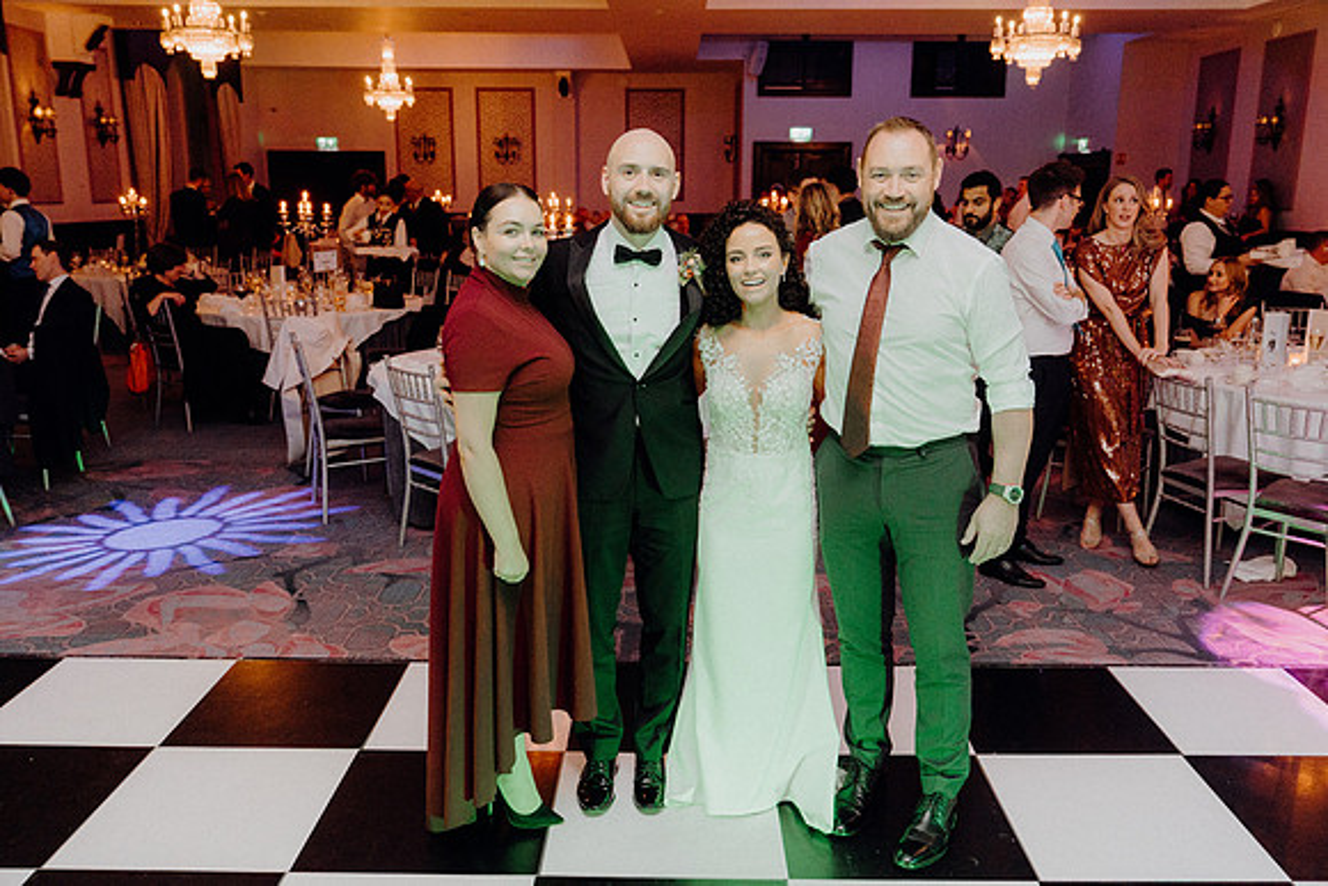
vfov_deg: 43.6
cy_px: 443
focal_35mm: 30
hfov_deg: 61.9
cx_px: 664
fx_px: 1107
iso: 2500
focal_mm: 30
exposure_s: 1/160
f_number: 3.5
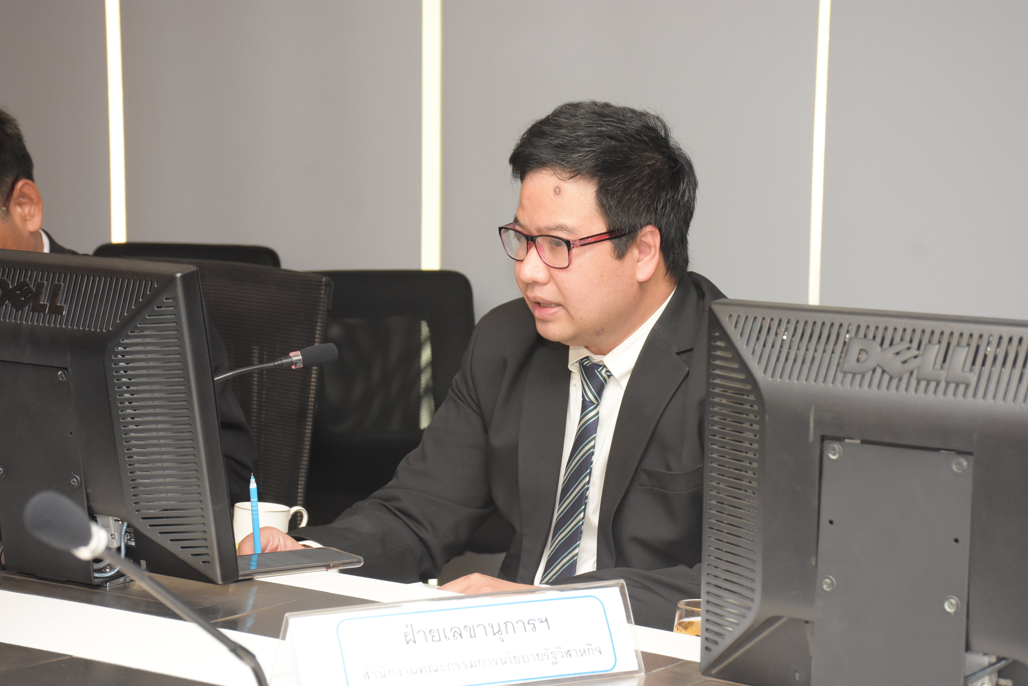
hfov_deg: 25.7
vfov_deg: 17.3
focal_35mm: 79
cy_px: 345
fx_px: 2256
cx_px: 520
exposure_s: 1/80
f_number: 8
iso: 1250
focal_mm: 52
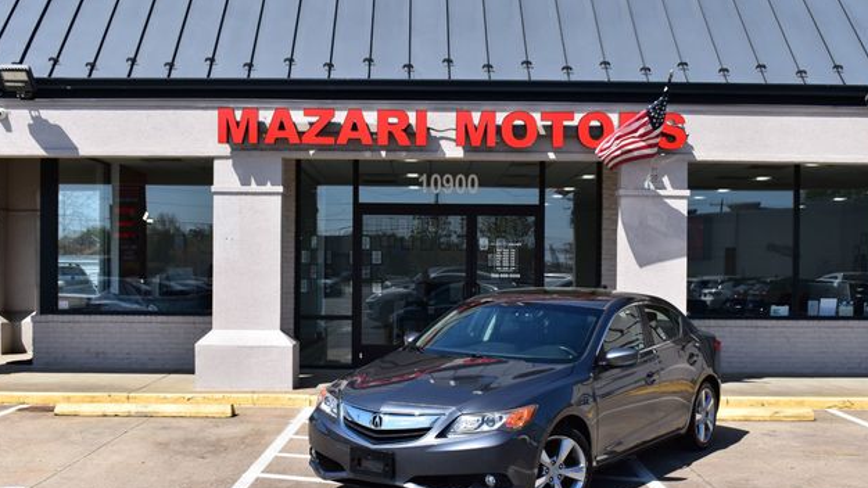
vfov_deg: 25.6
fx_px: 1071
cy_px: 291
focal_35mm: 47
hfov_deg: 44.1
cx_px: 437
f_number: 11
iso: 320
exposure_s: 1/500
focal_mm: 29
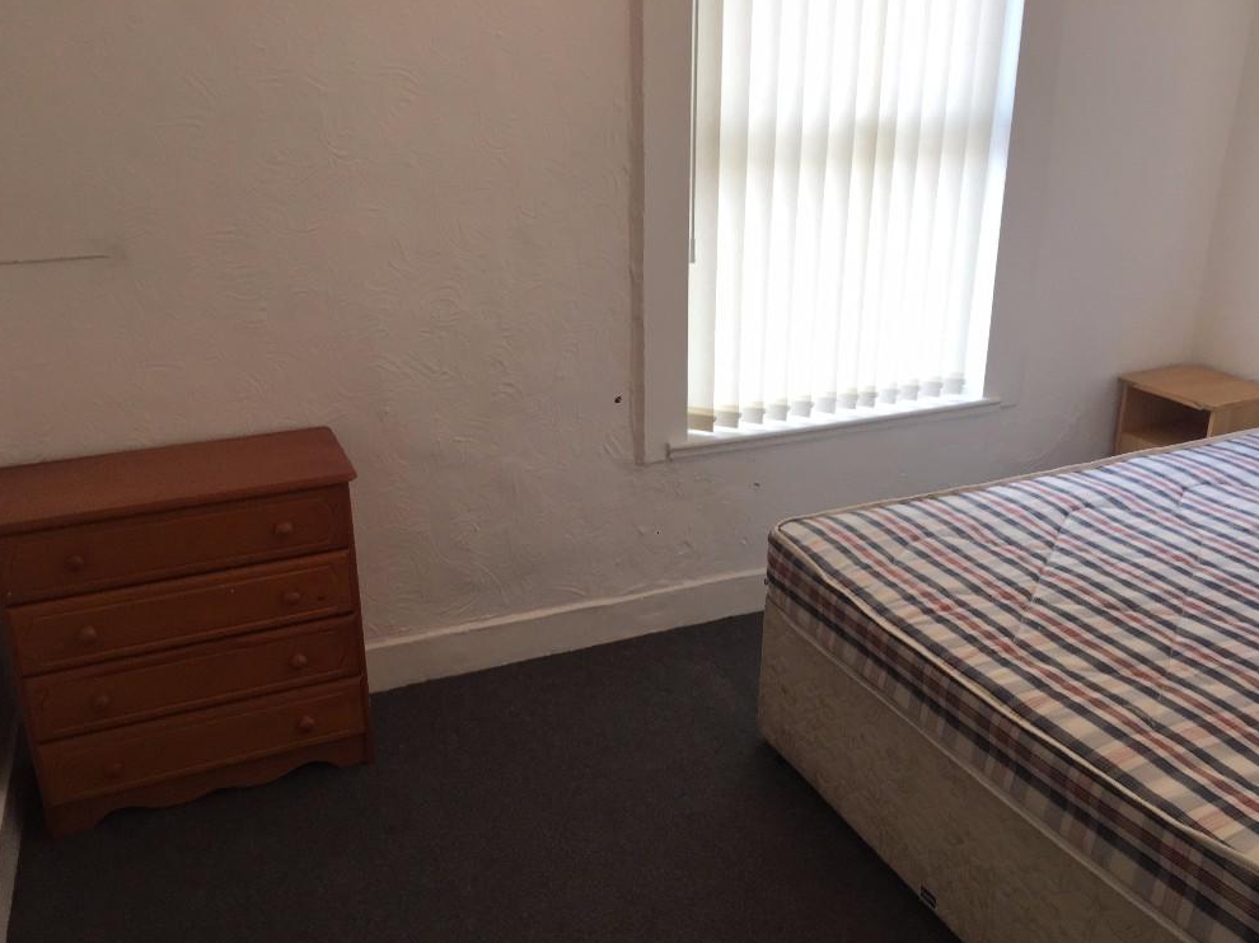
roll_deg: +0.1
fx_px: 1091
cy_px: 483
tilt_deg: -20.4
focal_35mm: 30
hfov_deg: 60.0
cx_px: 633
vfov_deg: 46.8
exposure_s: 1/100
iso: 50
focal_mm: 4.15
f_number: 2.2
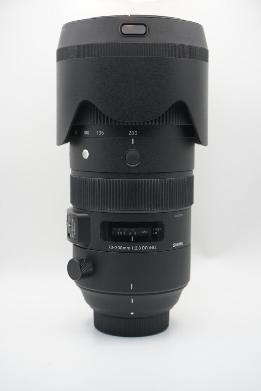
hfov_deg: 24.6
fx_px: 598
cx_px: 130
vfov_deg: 36.2
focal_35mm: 55
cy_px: 196
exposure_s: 1/200
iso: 2000
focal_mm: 55
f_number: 6.3
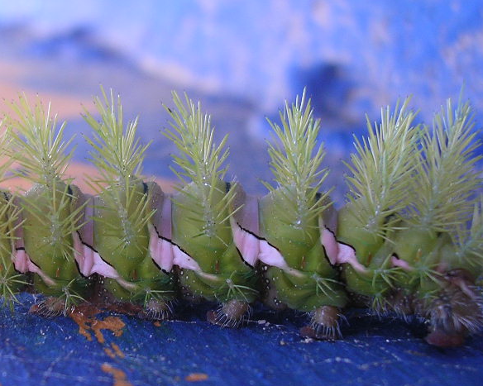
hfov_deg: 28.8
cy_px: 217
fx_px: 929
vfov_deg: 23.5
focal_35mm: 65
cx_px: 131
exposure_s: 1/13.3
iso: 100
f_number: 2.8
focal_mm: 5.8
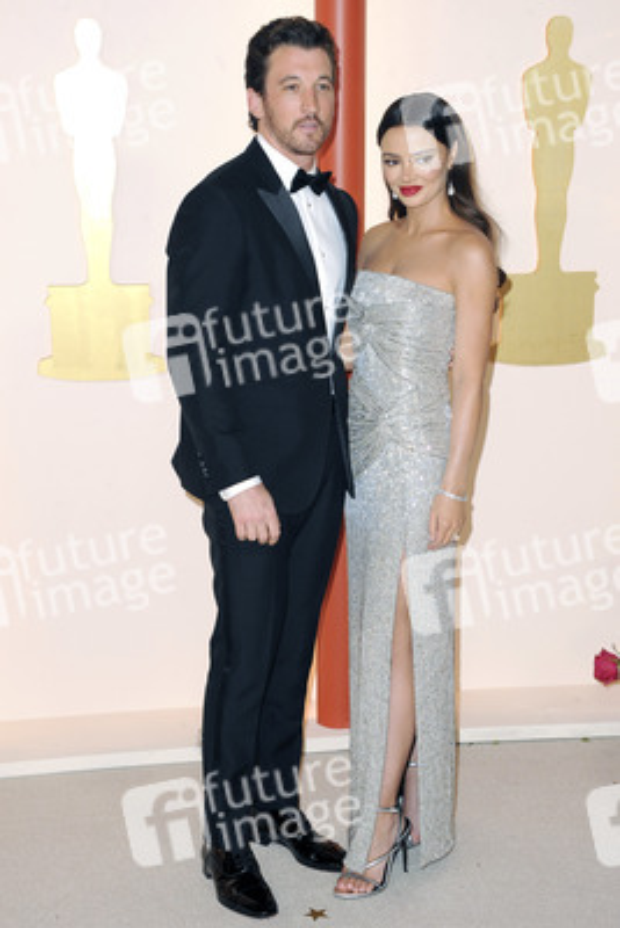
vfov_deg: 30.9
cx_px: 310
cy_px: 464
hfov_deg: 20.9
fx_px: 1678
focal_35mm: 65
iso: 1600
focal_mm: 65
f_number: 6.3
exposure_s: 1/200
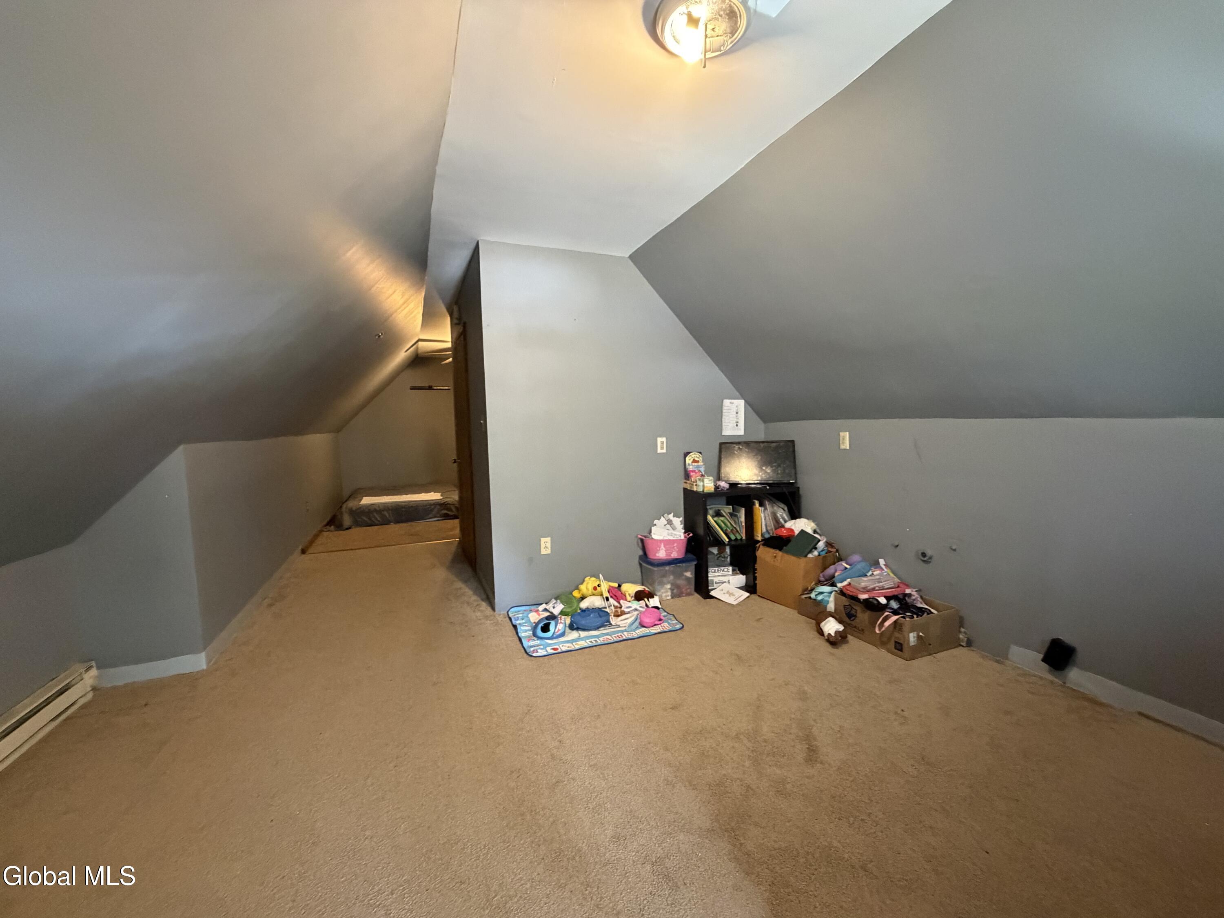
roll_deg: +1.4
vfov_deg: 85.7
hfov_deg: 102.1
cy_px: 459
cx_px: 612
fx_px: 495
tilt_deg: -4.3
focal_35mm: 14
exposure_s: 1/60
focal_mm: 2.22
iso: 1250
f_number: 2.2
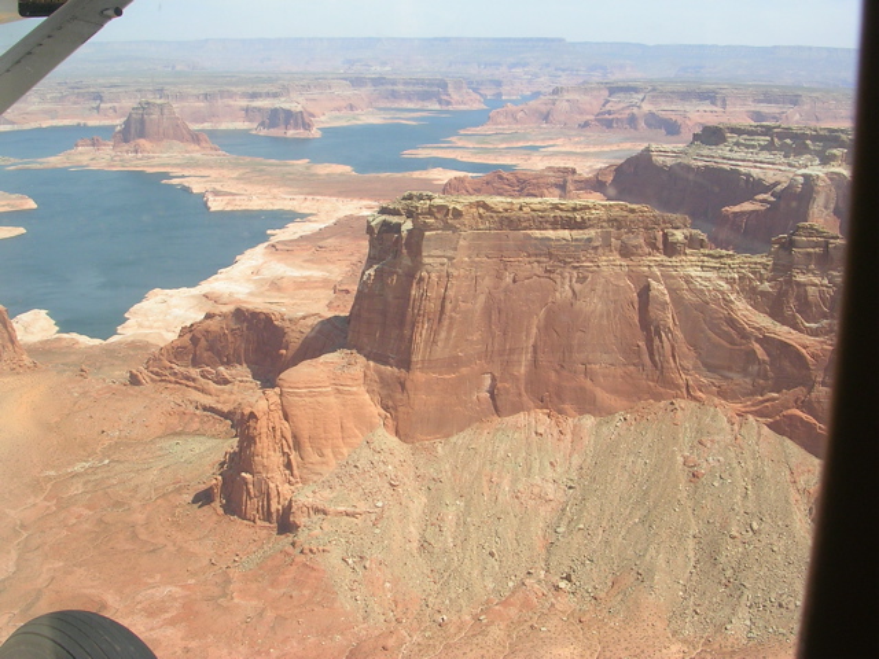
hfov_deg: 49.0
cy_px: 330
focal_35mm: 38
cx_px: 440
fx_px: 965
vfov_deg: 37.7
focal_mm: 5.8
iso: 50
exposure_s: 1/254
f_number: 5.6
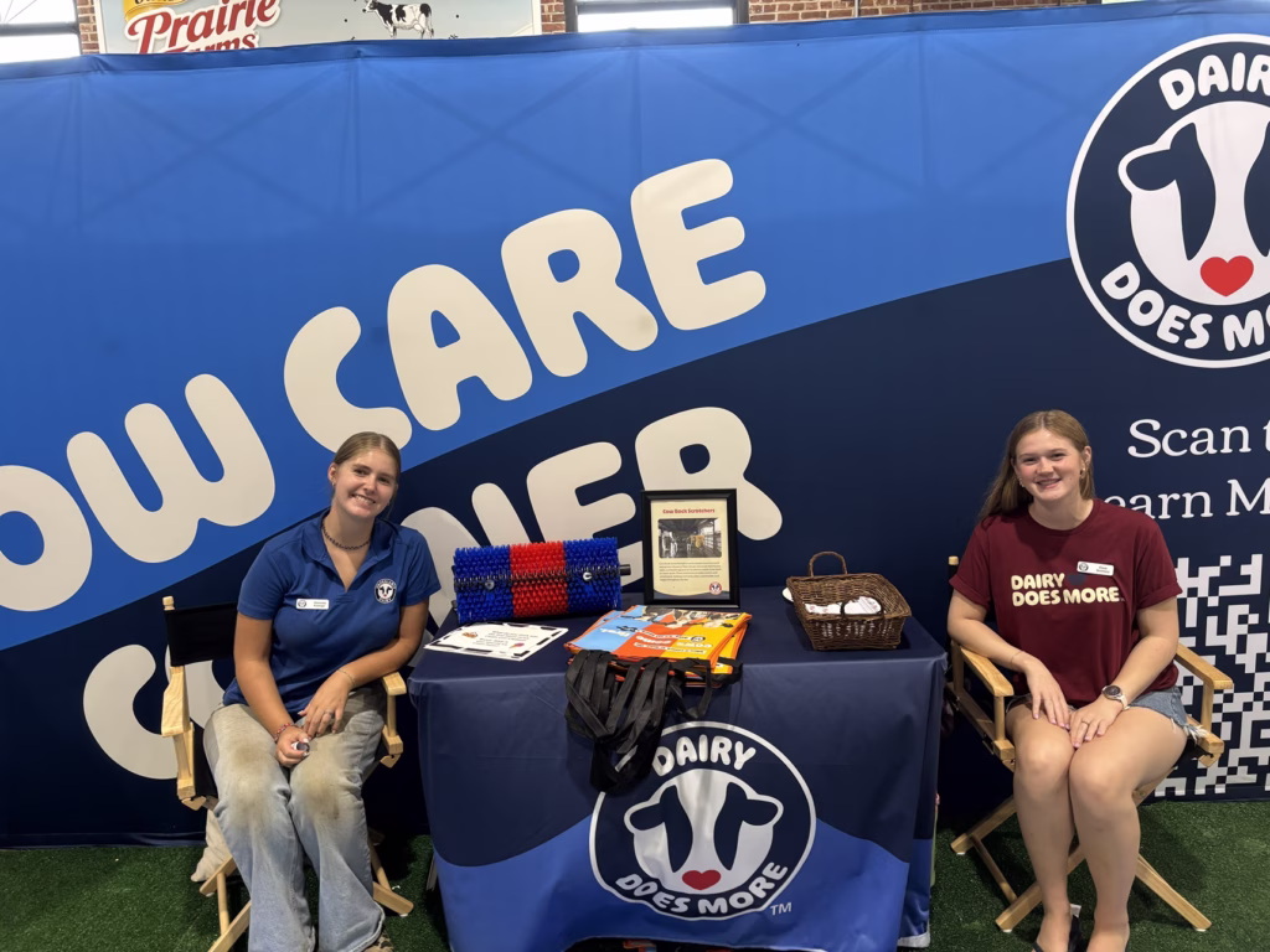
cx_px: 635
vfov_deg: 53.1
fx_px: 954
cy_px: 476
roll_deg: +2.1
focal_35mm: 26
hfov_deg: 67.3
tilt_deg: -11.3
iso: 125
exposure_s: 1/92
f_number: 1.6
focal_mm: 5.96
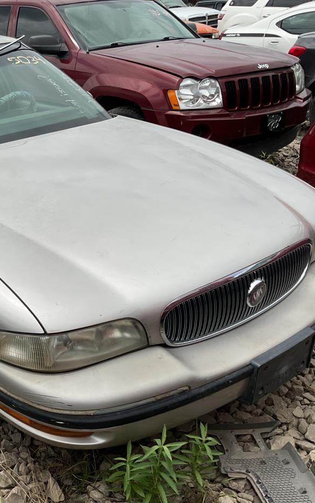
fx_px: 577
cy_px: 252
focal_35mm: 42
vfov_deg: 47.2
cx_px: 13
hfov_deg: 28.9
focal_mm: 3
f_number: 1.8
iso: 16
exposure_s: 1/2538
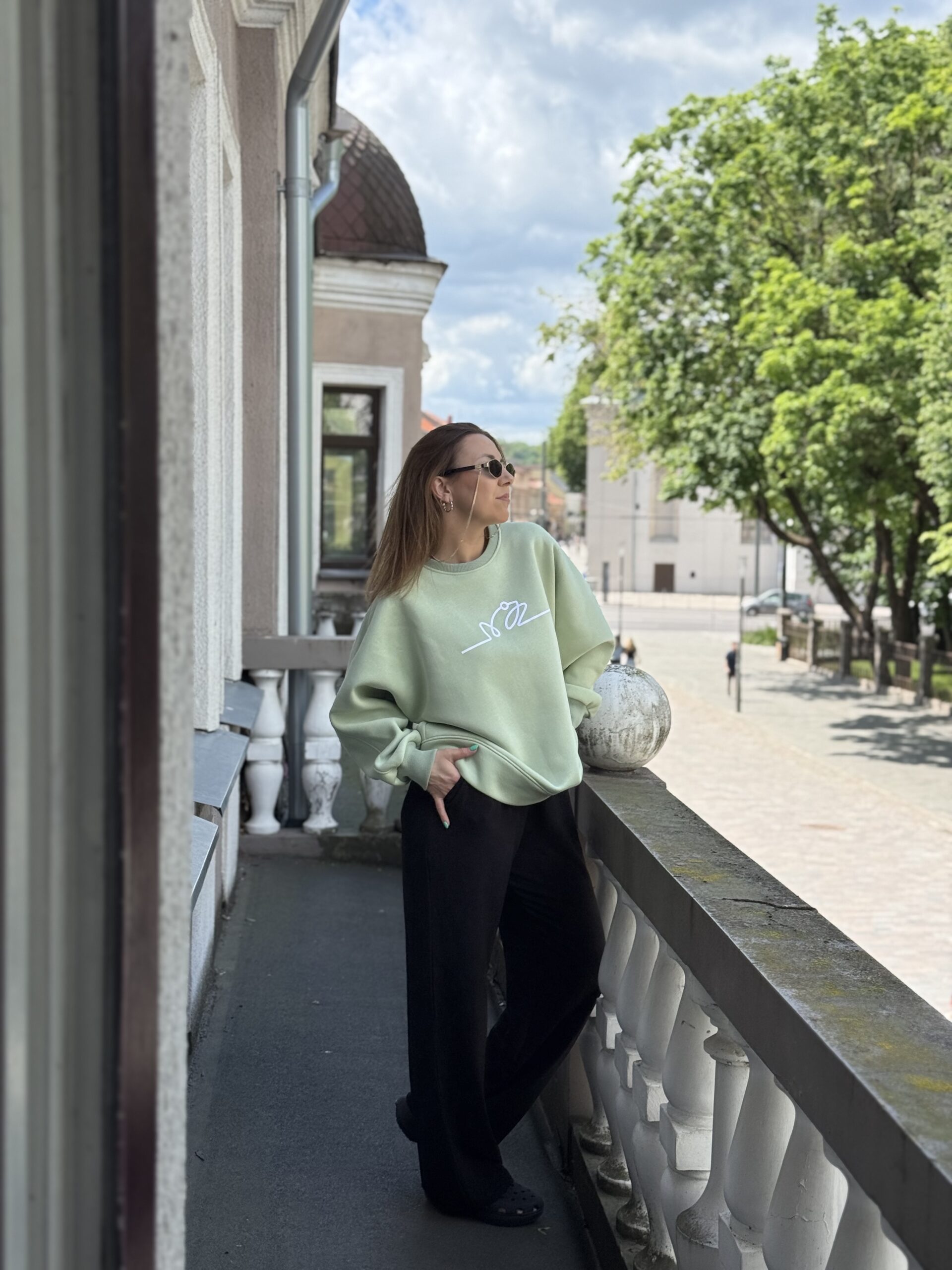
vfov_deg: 39.7
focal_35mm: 48
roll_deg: -1.7
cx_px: 476
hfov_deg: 30.3
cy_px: 635
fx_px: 1760
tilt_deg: -3.9
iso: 80
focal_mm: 6.76
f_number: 1.78
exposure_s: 1/2208
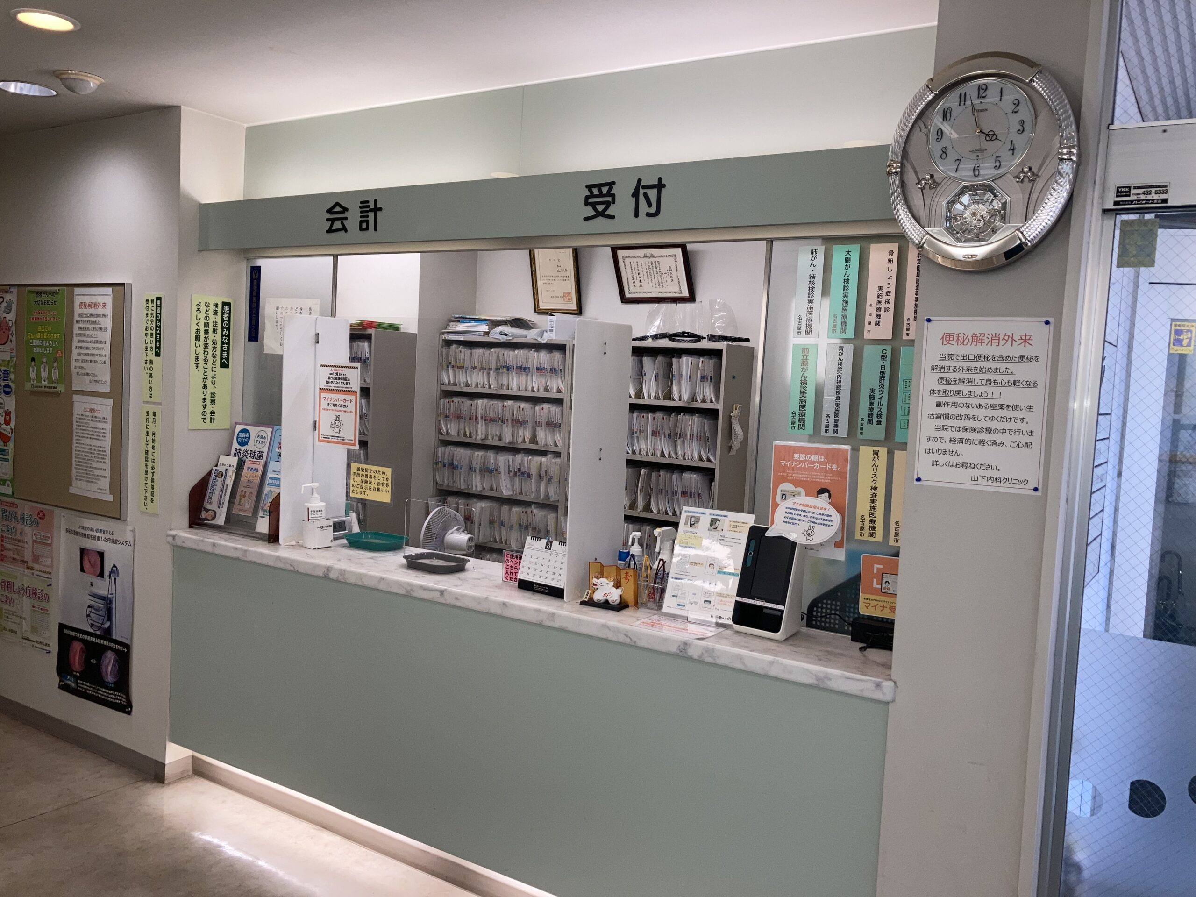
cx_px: 598
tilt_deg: -4.7
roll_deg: -3.3
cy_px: 448
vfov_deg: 49.7
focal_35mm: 28
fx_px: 967
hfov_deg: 63.4
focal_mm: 3.99
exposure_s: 1/139
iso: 20
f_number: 1.8
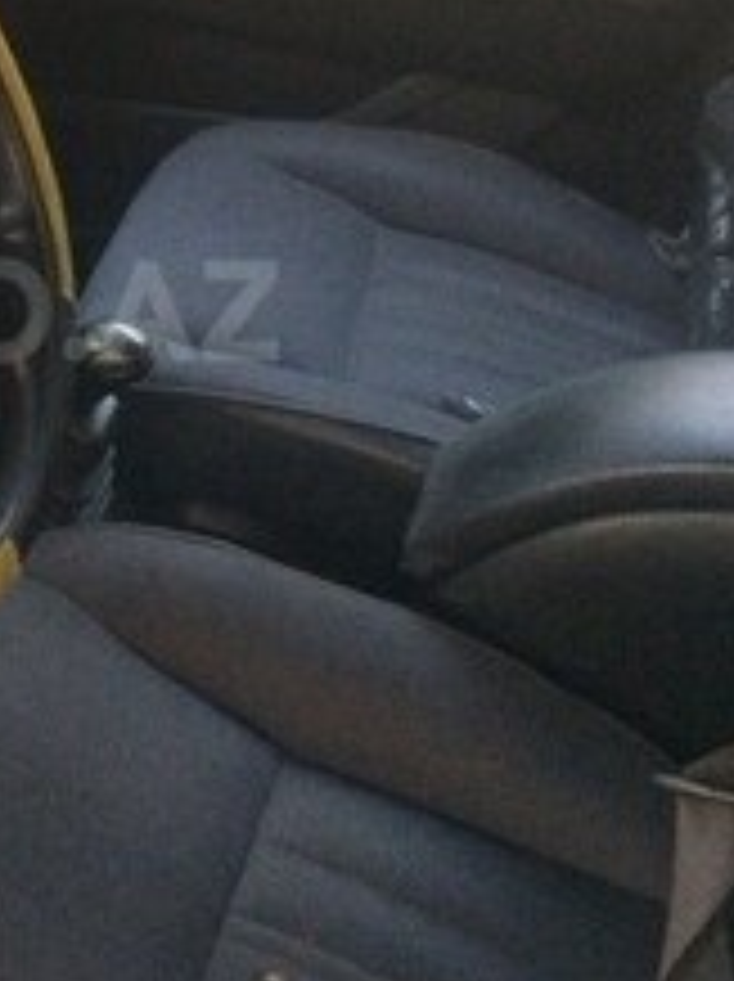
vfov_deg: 29.2
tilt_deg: -31.6
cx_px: -68
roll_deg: +1.6
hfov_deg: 21.1
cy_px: 310
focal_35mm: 66
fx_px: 1870
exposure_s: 1/25
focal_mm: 4.15
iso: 320
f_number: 2.2
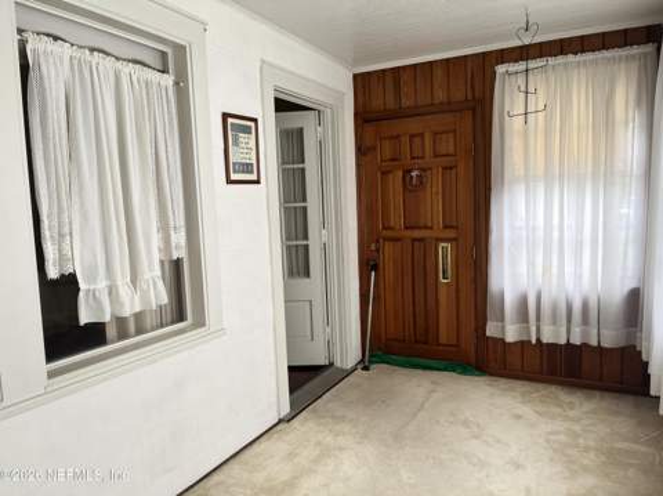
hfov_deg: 67.4
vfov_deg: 53.0
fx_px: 497
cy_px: 248
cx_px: 332
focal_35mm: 26
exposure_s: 1/121
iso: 100
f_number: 1.6
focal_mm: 5.1
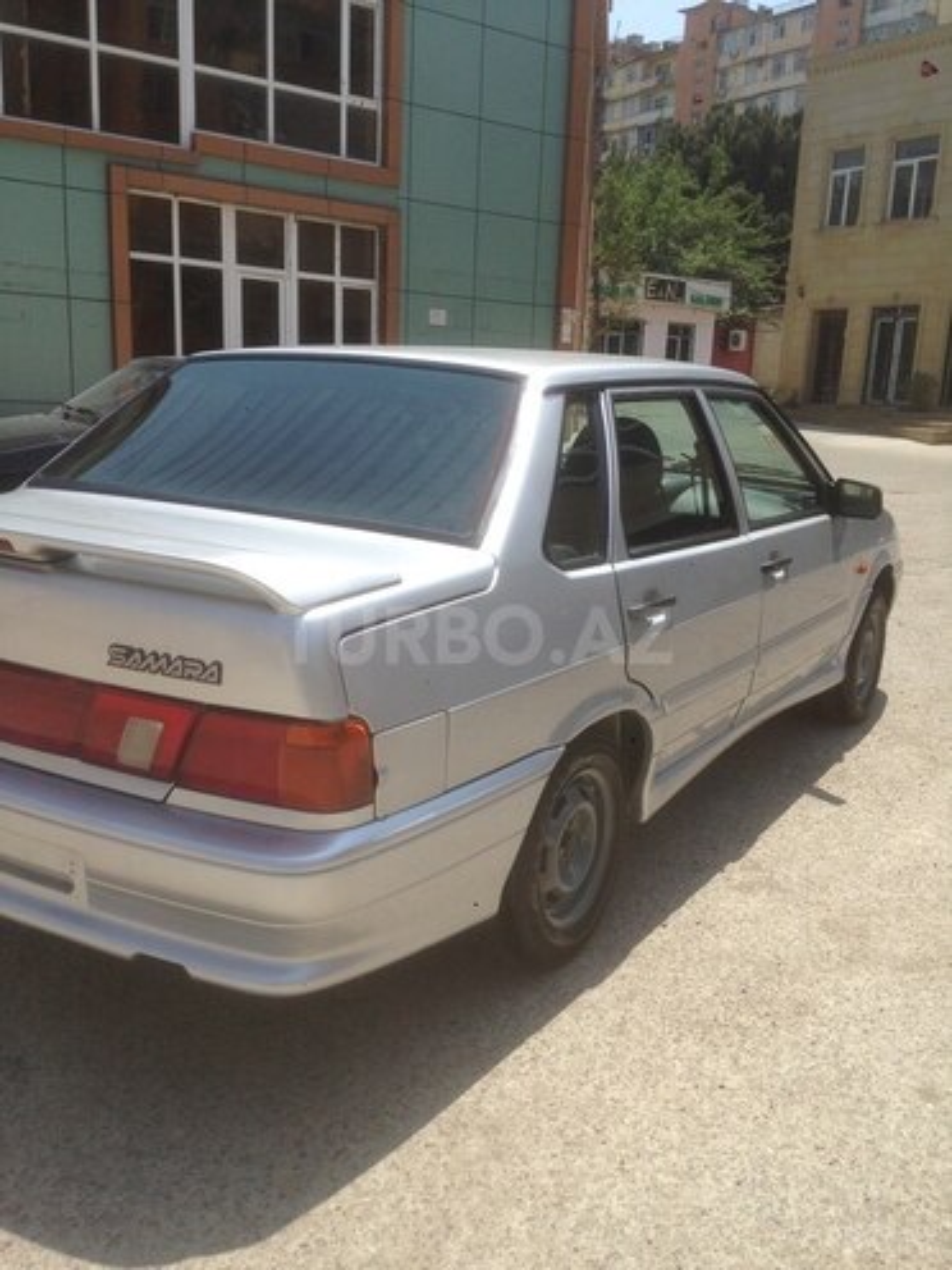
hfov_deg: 42.9
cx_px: 476
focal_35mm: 33
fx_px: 1210
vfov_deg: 55.4
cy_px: 635
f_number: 2.4
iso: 50
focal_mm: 4.12
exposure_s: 1/1550
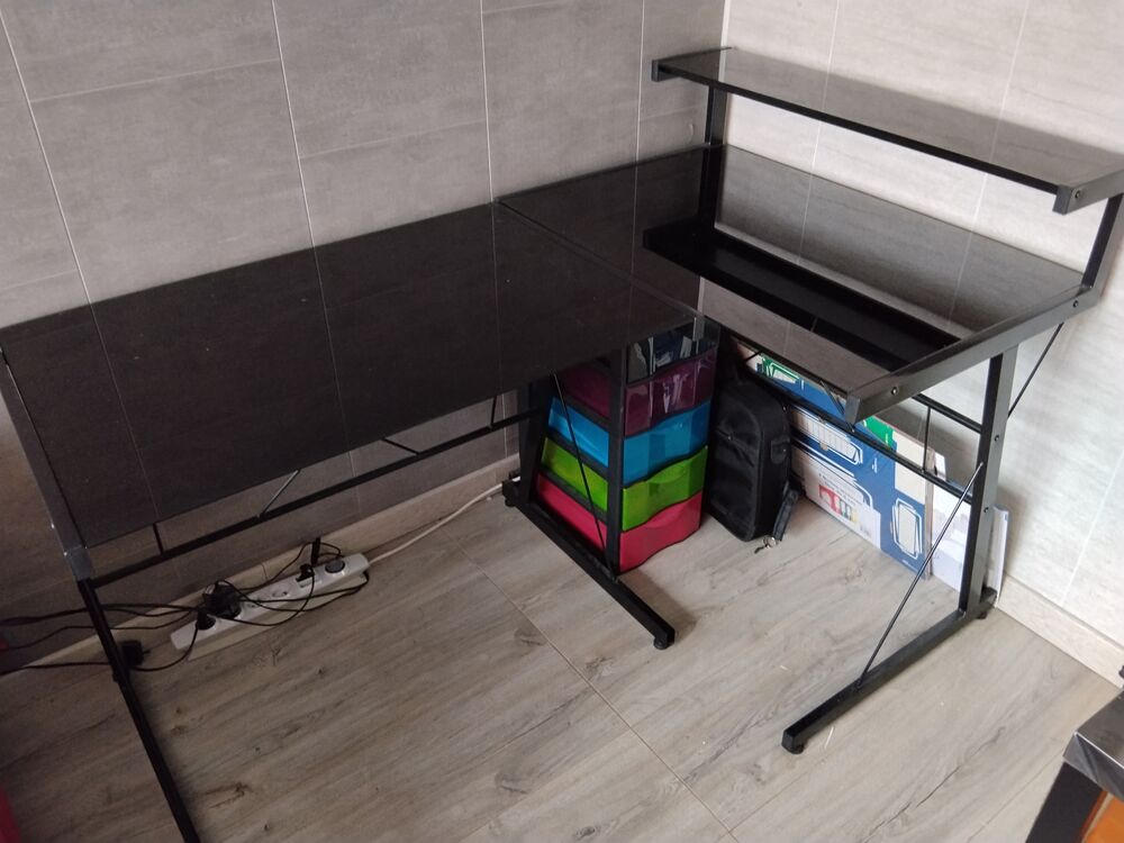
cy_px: 422
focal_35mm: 29
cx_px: 562
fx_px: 942
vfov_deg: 48.2
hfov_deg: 61.7
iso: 320
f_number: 1.8
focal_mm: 3.96
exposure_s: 1/25
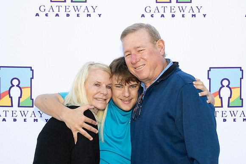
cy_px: 106
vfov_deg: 15.6
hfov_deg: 23.2
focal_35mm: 87
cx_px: 145
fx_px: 598
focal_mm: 60
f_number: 6.3
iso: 320
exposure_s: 1/200
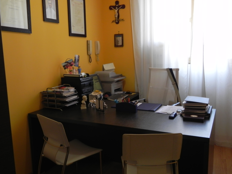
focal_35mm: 34
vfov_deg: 41.8
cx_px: 117
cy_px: 86
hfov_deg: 54.0
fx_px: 228
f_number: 2.8
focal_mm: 5.9
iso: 204
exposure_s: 1/30
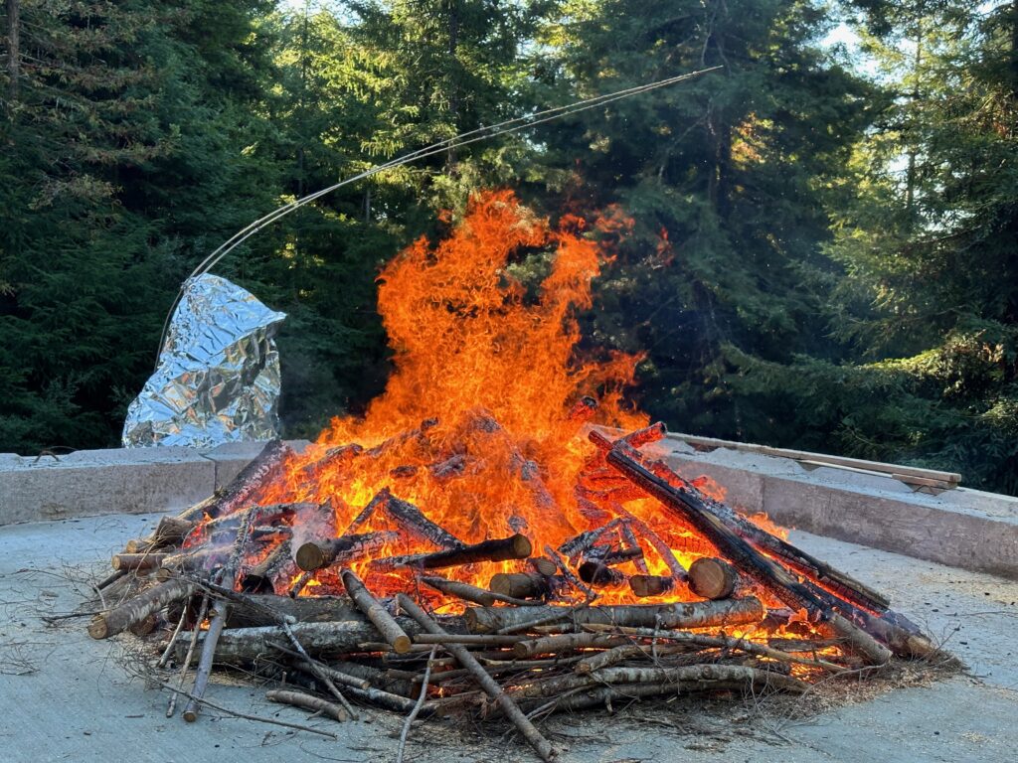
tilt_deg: -5.3
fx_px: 1412
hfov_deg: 39.7
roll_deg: -1.8
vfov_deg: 30.3
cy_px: 382
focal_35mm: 48
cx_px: 509
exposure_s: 1/182
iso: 50
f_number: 1.78
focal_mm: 6.86
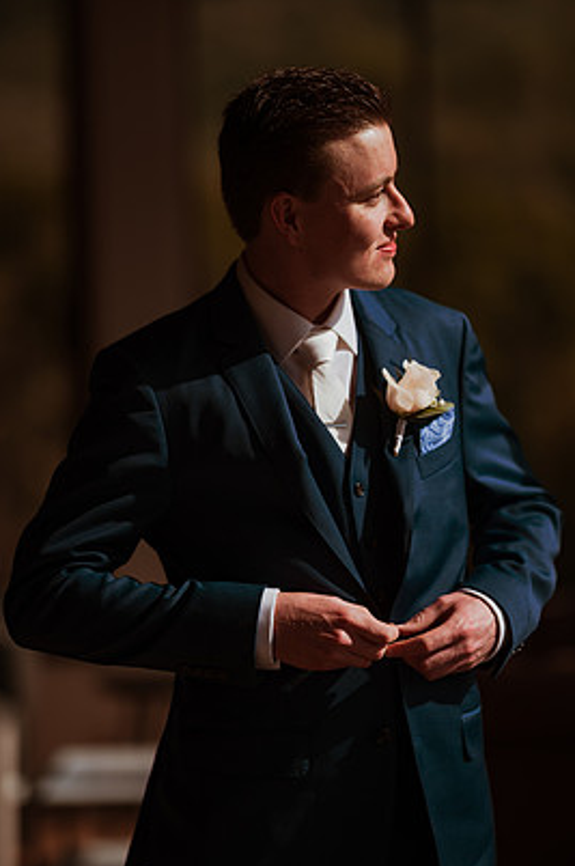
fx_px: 3627
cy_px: 446
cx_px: 285
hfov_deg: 9.1
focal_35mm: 151
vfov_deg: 13.6
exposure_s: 1/4000
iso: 100
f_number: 1.8
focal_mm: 135
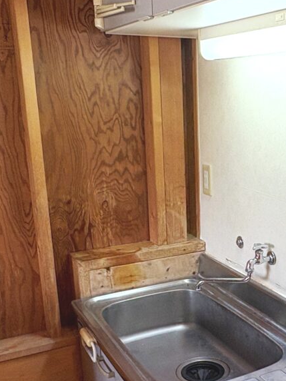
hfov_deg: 30.1
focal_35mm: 47
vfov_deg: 40.2
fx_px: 518
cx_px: 232
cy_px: 237
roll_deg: +0.7
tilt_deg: -15.8
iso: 160
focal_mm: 2.22
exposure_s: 1/100
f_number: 2.2
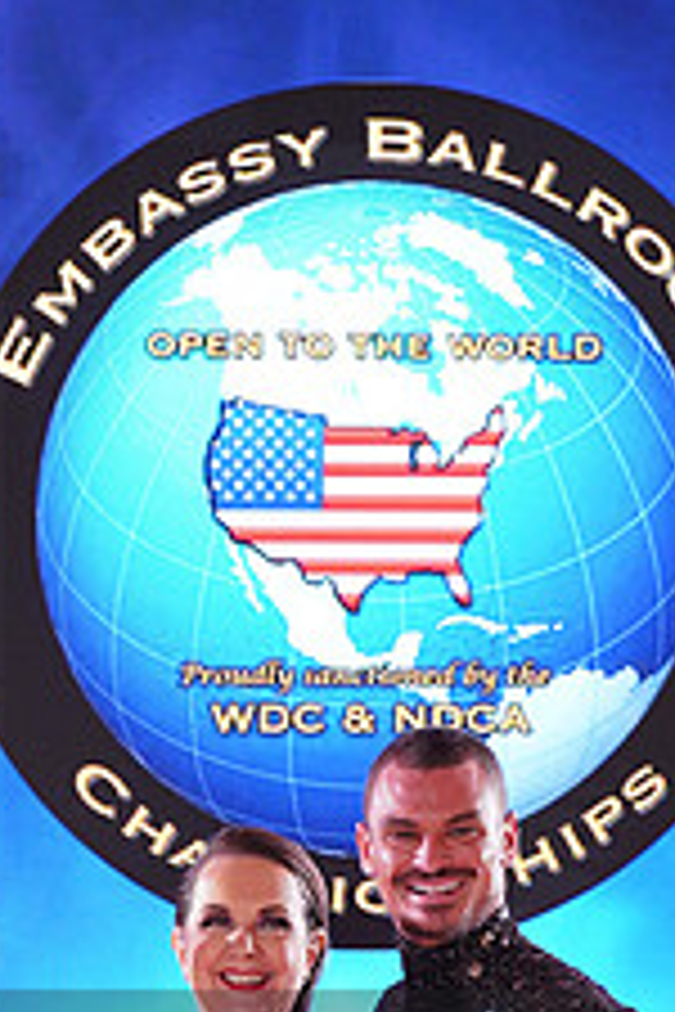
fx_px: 2897
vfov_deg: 19.0
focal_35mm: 103
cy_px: 1142
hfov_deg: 13.1
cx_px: -25
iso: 2000
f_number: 5
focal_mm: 40
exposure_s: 1/160
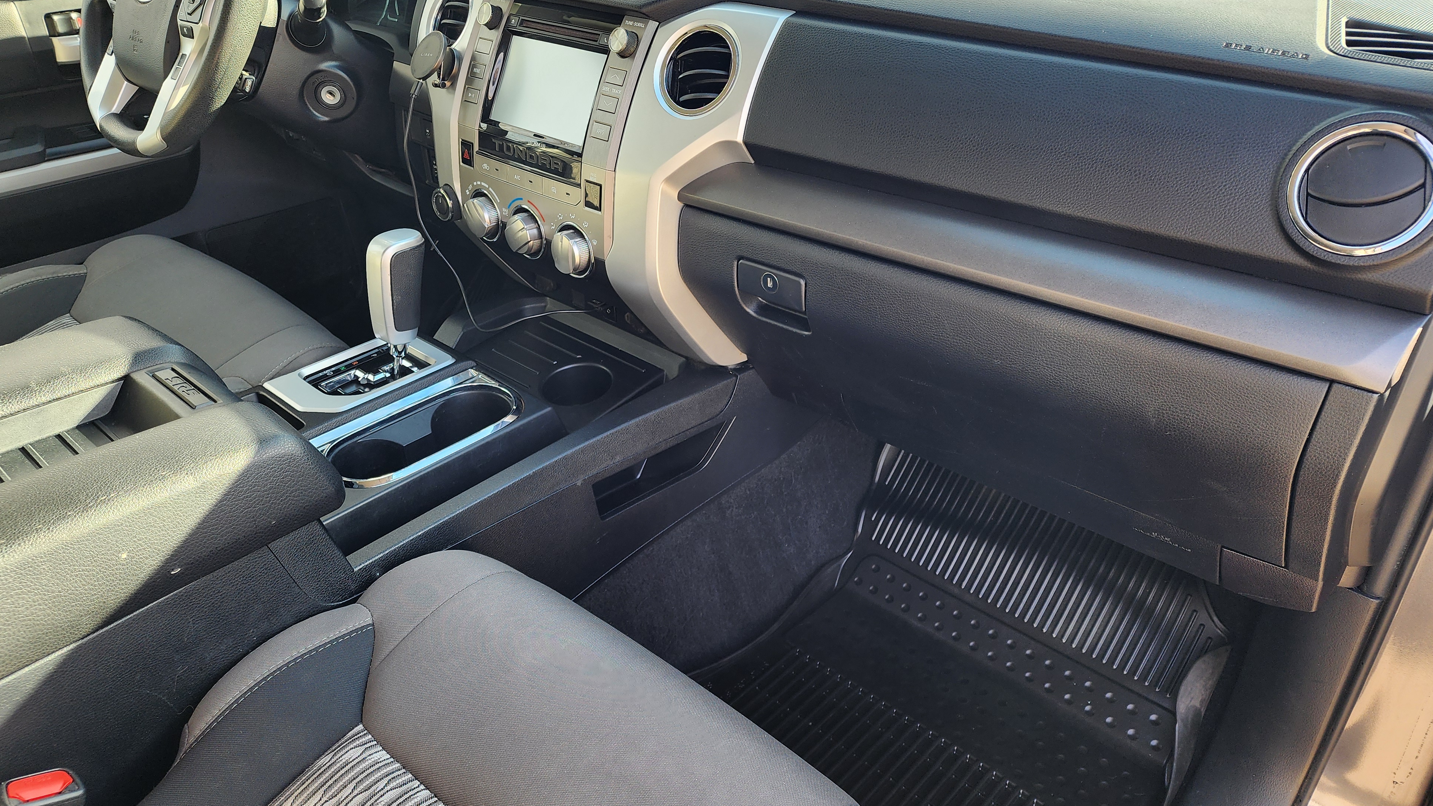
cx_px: 707
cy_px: 393
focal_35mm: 26
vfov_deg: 44.4
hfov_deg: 71.9
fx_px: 988
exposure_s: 1/180
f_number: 1.8
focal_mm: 6.4
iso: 64
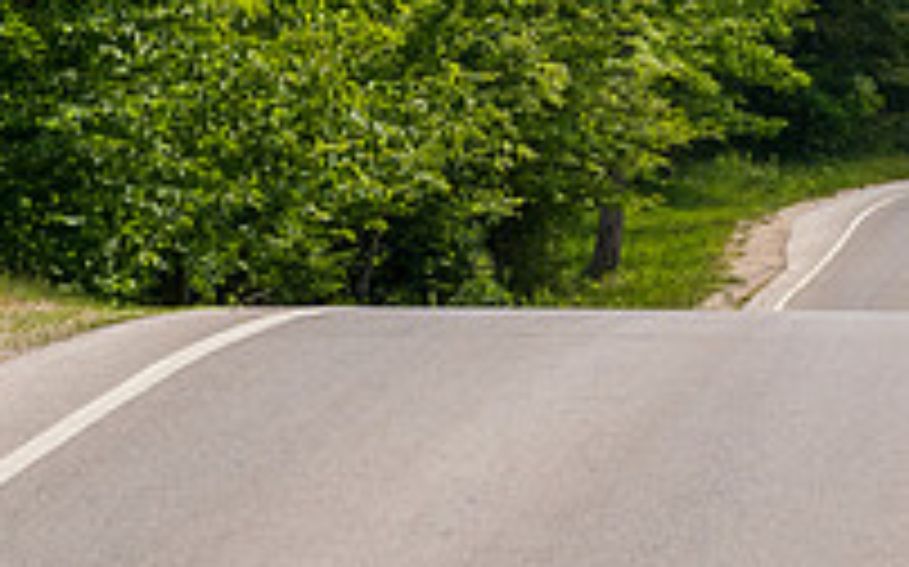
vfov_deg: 4.3
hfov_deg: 6.8
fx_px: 7601
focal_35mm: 307
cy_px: 47
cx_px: 1102
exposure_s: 1/2500
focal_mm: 70
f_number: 8
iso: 720
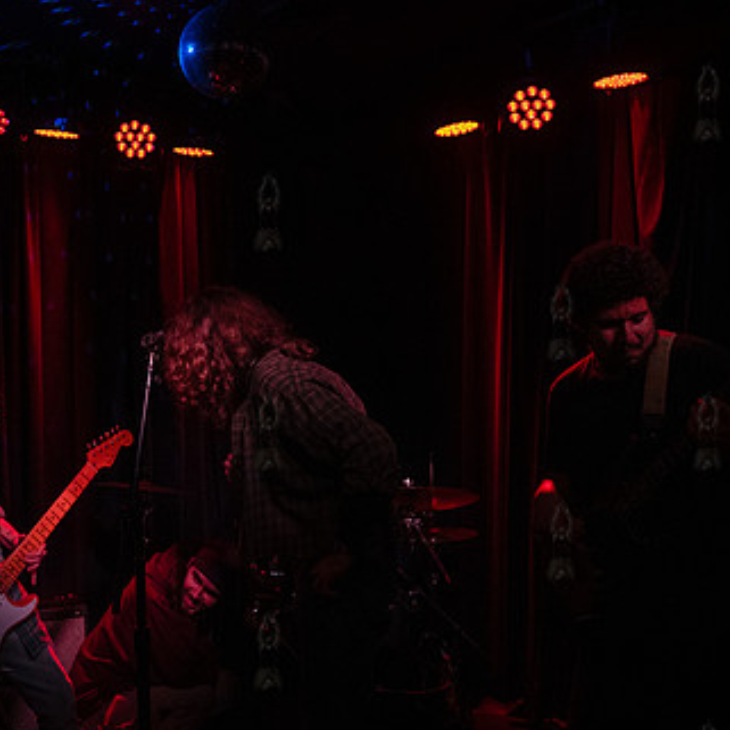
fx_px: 1026
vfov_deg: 39.0
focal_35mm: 43
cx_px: 266
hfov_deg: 38.9
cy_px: 430
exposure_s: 1/400
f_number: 3.5
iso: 10000
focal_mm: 28
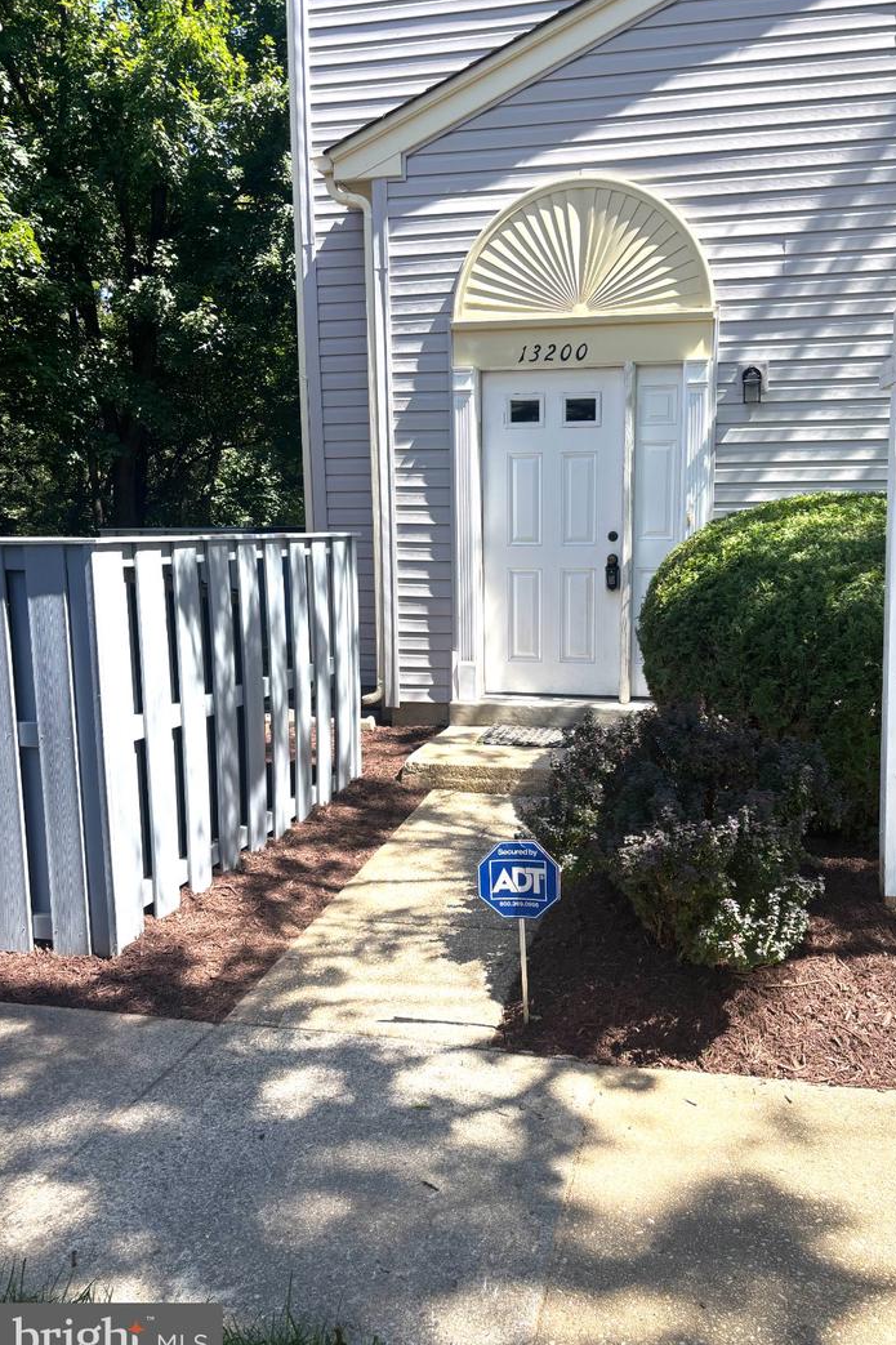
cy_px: 681
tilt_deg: -9.0
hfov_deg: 46.2
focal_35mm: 28
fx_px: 1046
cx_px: 518
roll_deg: -1.0
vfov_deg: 65.5
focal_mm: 5.96
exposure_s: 1/1205
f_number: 1.6
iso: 50
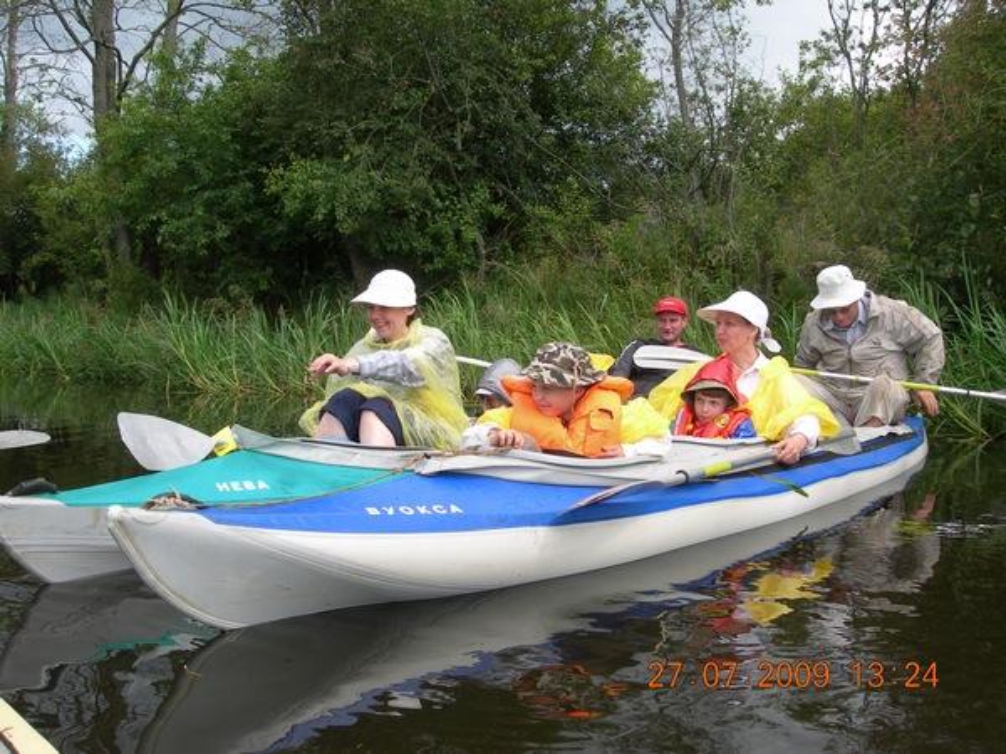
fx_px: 1104
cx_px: 503
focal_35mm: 38
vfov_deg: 37.7
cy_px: 377
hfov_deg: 49.0
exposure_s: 1/180
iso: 50
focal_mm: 7.8
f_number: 4.8
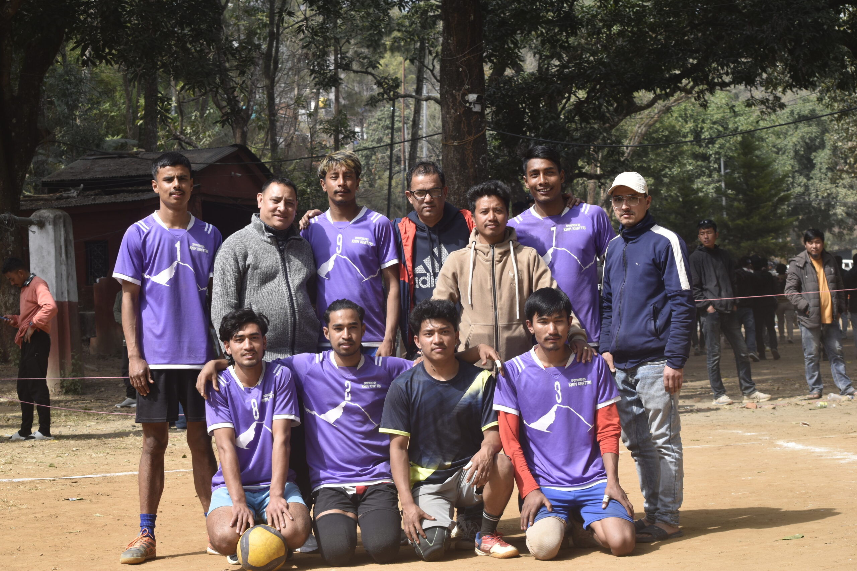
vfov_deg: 16.6
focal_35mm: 82
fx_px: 1964
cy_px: 286
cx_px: 428
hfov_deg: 24.6
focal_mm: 55
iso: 200
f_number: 8
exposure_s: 1/250
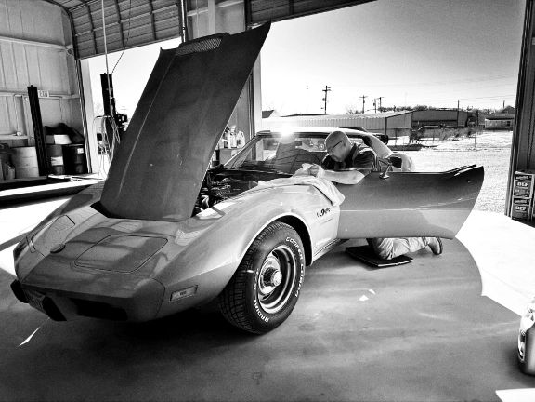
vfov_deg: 56.8
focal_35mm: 24
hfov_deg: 71.6
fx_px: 371
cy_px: 201
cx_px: 268
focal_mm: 6.8
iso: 1250
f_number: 1.8
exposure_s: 1/9
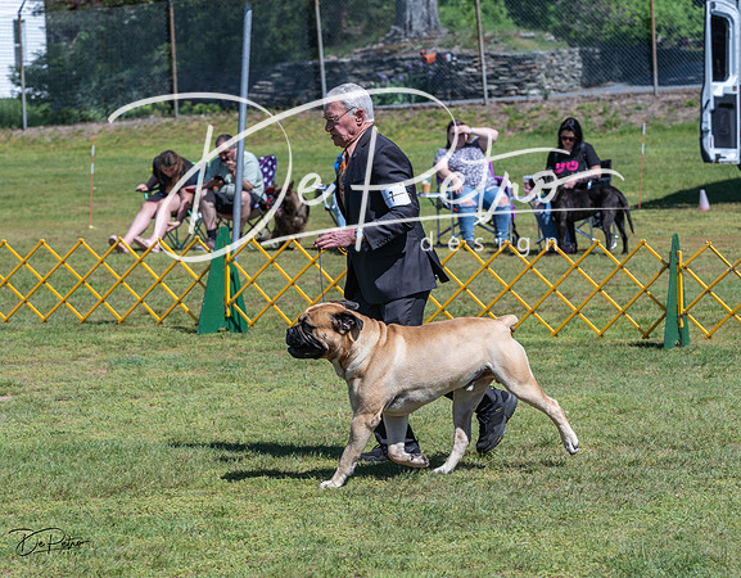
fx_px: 3092
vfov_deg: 10.7
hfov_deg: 13.7
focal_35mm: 142
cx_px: 373
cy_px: 284
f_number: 6.3
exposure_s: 1/640
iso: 125
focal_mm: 118
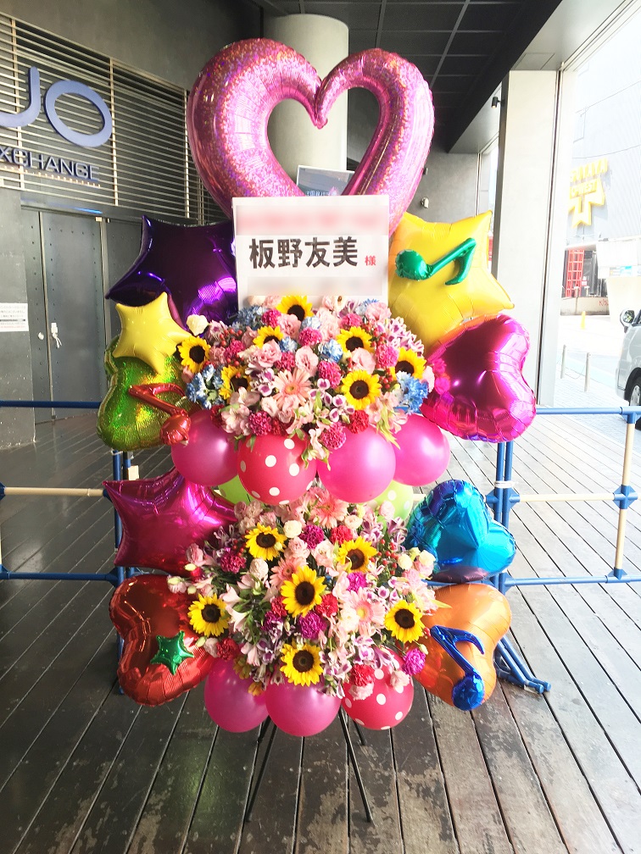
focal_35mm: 29
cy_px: 427
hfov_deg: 48.2
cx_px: 320
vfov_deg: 61.7
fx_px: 716
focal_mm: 4.2
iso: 25
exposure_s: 1/40
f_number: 2.2
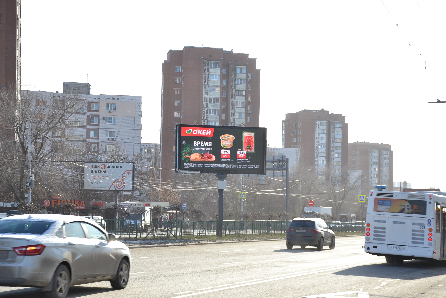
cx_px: 223
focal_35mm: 72
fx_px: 892
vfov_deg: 18.9
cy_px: 149
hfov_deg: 28.1
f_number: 5.6
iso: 100
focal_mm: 48
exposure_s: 1/160
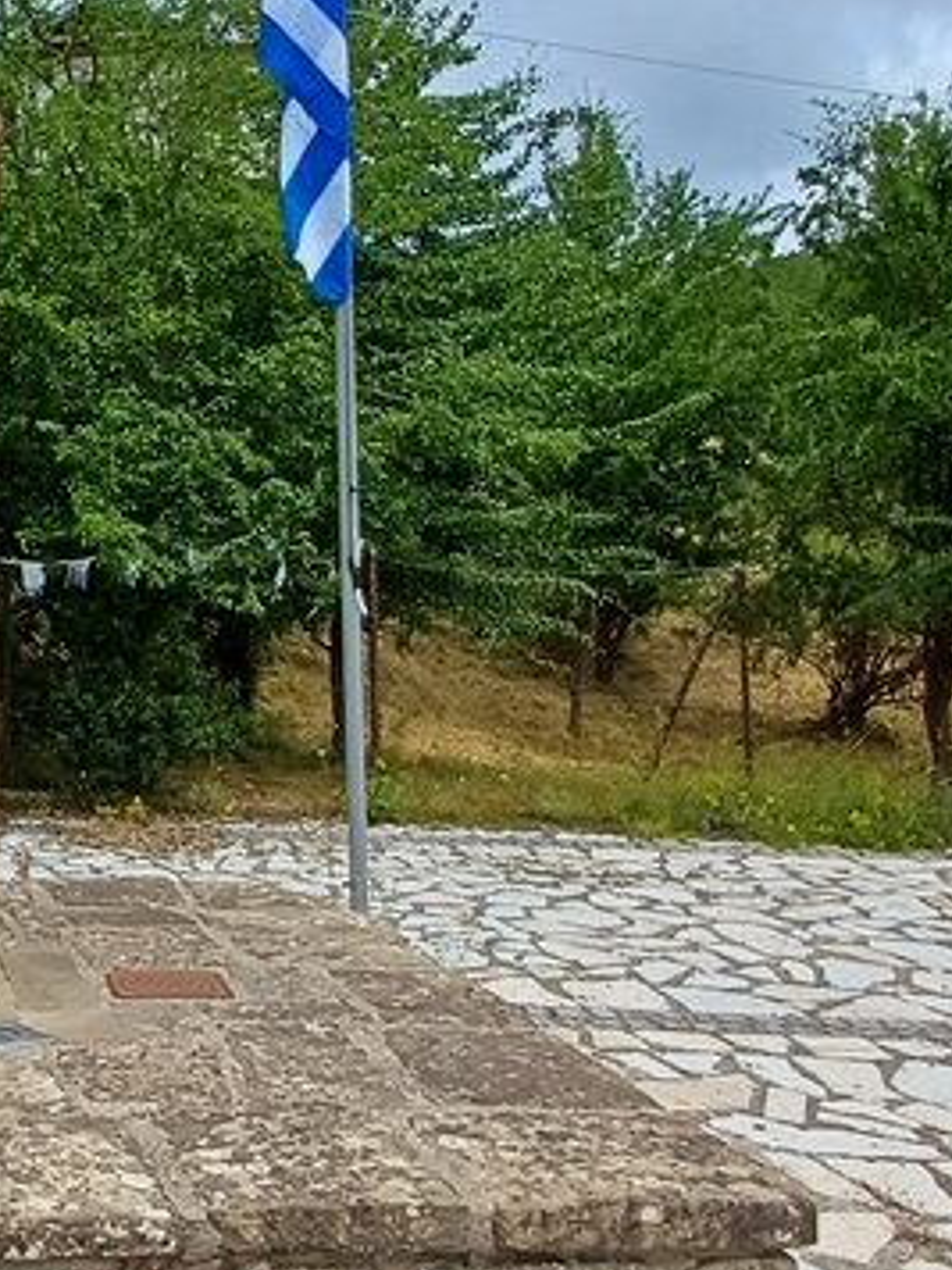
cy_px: 624
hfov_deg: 29.1
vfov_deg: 42.1
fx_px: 1650
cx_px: -100
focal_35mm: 45
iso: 40
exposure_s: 1/864
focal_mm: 1.64
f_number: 2.2
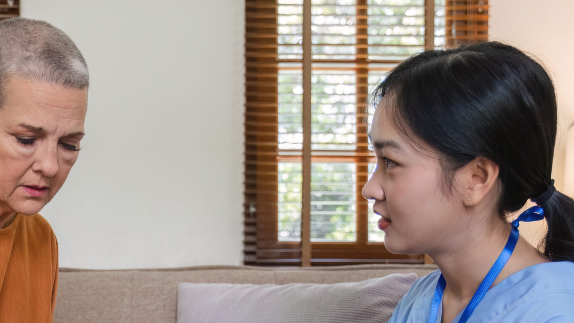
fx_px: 929
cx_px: 188
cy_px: 310
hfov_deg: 34.0
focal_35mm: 61
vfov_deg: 19.3
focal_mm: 20.6
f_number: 2.8
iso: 500
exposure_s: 1/160
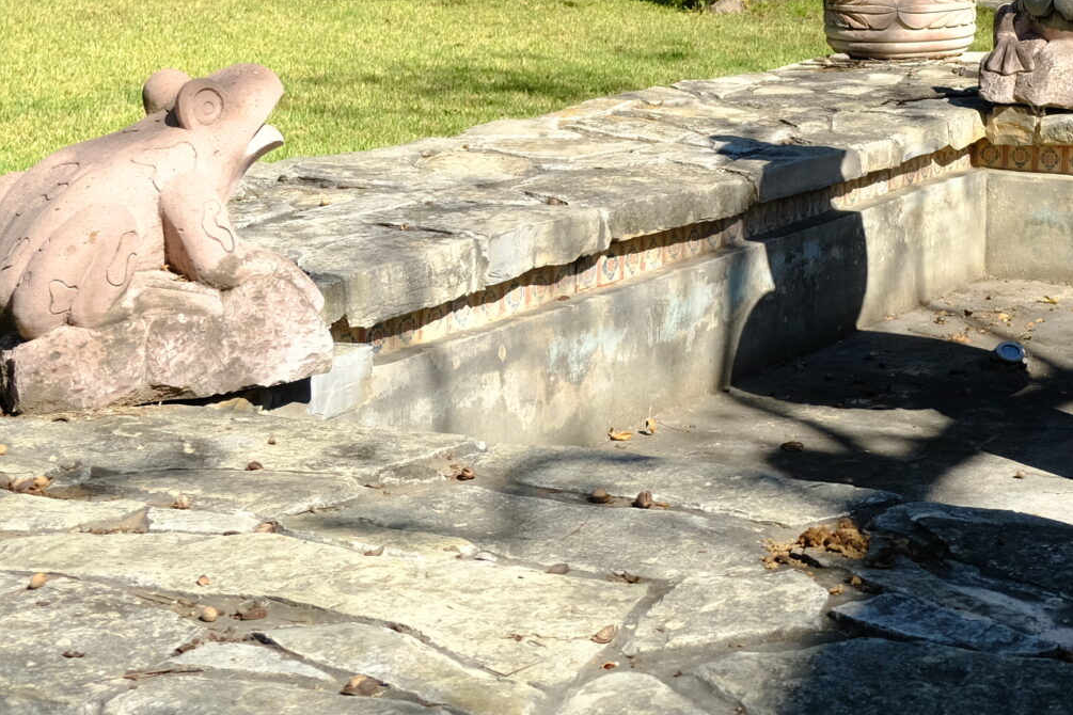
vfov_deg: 16.8
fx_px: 2354
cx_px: 956
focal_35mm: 79
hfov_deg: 24.9
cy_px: -39
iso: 320
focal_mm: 20.5
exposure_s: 1/1600
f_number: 4
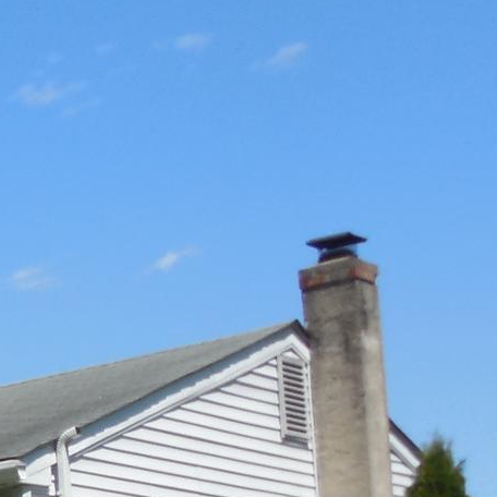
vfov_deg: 13.5
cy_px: 693
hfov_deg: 12.1
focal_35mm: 123
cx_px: -582
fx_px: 1998
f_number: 3.6
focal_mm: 5.6
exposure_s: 1/1000
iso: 125
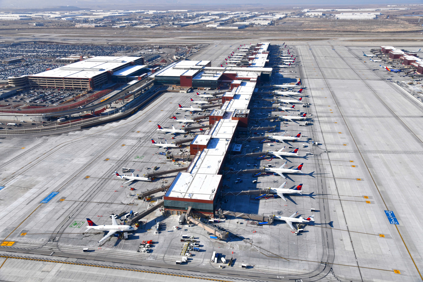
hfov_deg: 58.7
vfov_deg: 41.1
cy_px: 141
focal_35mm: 32
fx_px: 376
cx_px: 212
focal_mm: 32
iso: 400
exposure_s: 1/3200
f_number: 8
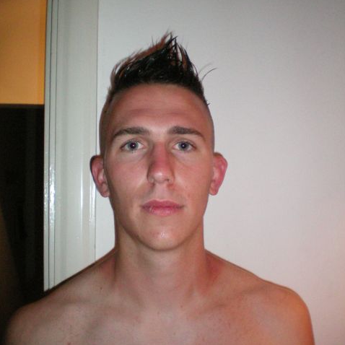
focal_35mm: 45
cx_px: 172
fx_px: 507
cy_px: 180
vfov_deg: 37.5
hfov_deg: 37.6
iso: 400
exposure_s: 1/60
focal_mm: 6.3
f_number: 3.1
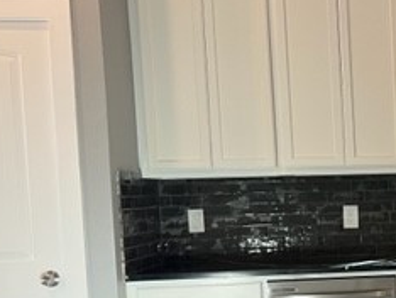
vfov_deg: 20.4
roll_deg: +2.3
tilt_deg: -5.5
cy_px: 261
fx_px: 813
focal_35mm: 71
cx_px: 489
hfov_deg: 24.5
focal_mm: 5.7
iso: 160
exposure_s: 1/60
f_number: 1.5
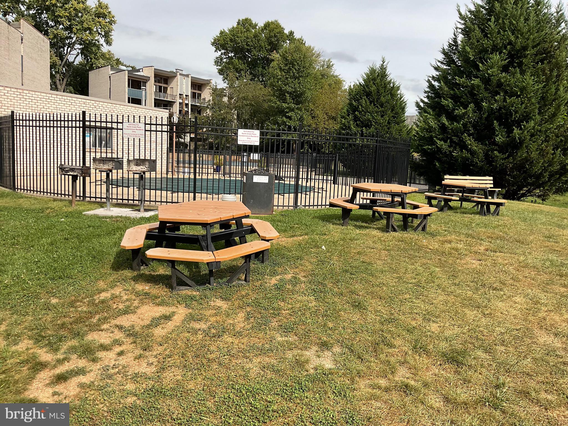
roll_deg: -3.2
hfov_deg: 61.7
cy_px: 213
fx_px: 476
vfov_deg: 48.2
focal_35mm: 29
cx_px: 284
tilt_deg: -8.4
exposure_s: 1/1534
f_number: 1.8
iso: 16
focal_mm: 3
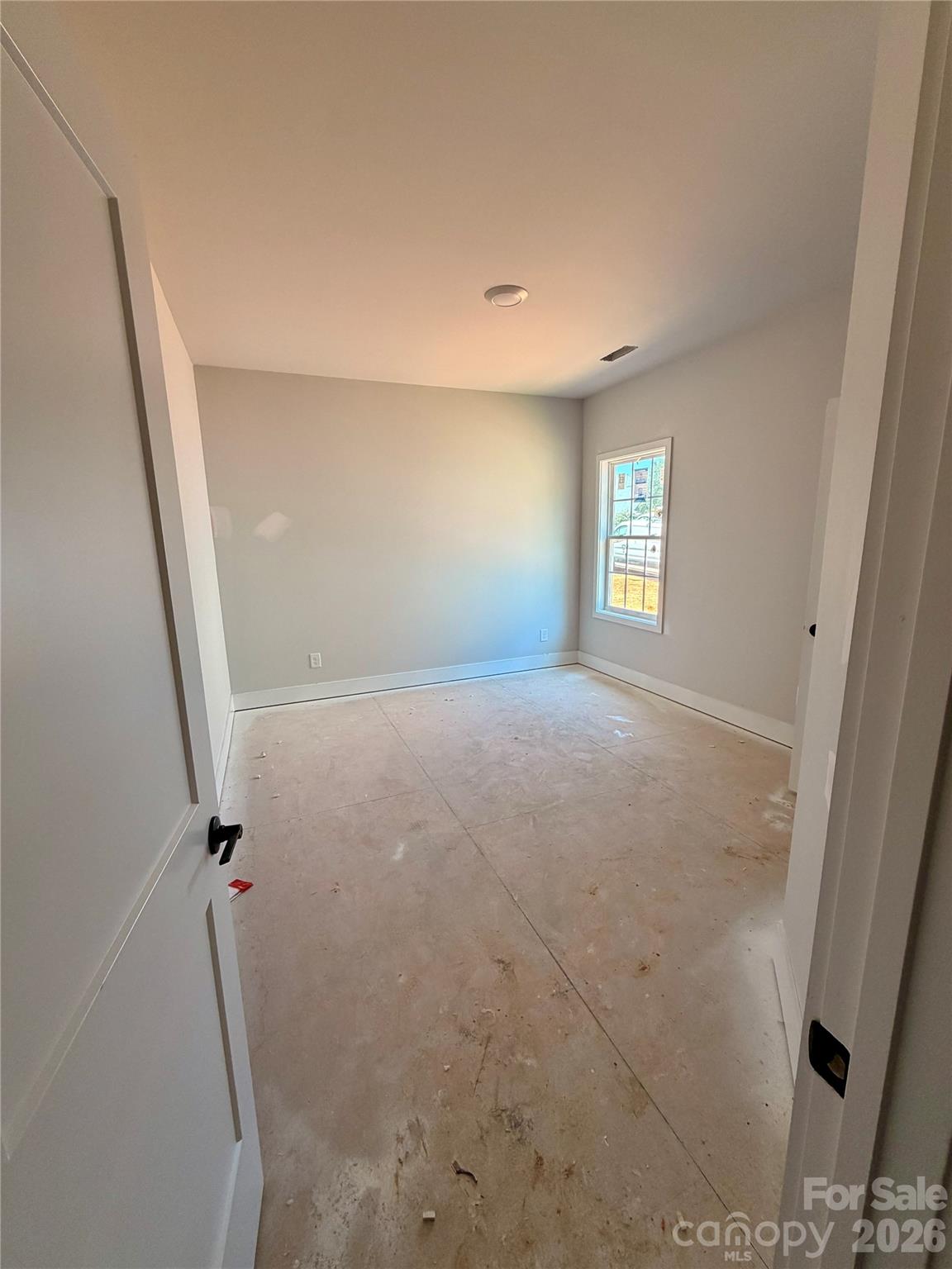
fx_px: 513
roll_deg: +1.8
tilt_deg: -11.5
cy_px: 634
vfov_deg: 102.1
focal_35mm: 14
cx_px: 476
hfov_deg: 85.7
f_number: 2.2
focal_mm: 2.22
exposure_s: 1/121
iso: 160
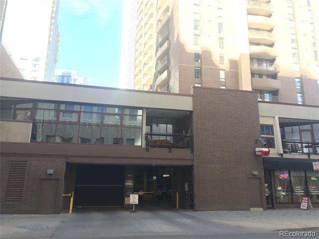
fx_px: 267
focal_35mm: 29
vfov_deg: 48.2
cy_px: 120
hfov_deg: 61.7
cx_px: 160
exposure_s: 1/120
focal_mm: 4.15
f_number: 2.2
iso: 50
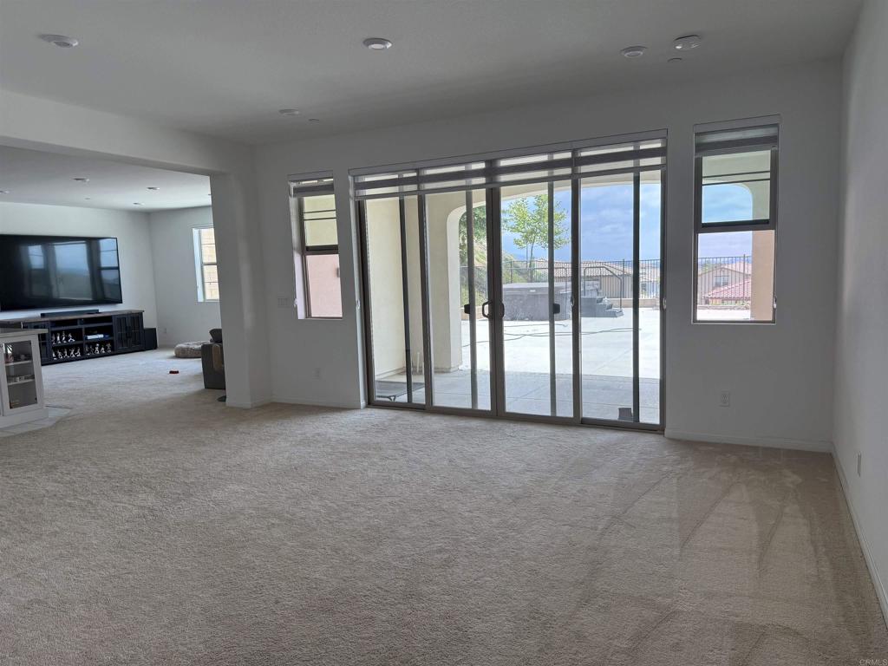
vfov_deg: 56.8
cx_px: 444
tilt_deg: -6.0
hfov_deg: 71.6
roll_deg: +1.9
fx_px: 616
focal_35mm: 24
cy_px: 333
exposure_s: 1/559
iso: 100
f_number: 1.78
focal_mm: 6.76
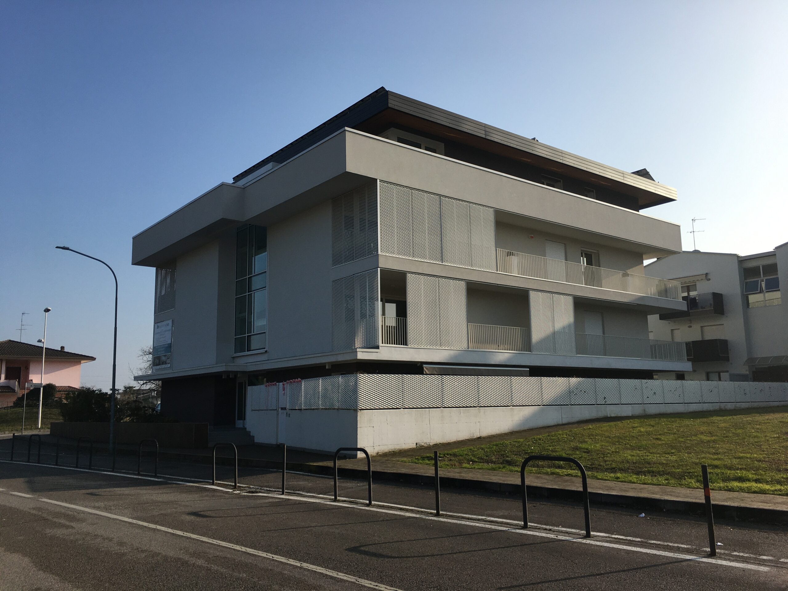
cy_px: 296
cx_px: 394
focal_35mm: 29
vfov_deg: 48.2
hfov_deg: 61.7
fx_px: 660
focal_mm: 4.15
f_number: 2.2
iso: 25
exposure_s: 1/1789
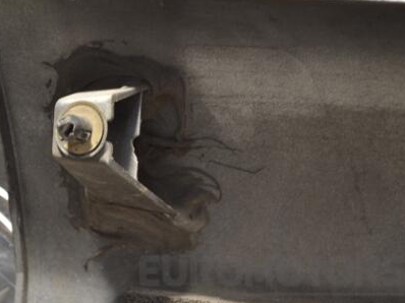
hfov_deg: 16.4
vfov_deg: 12.4
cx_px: 120
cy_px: 135
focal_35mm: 120
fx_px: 1400
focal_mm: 55
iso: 640
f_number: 5.6
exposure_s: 1/30
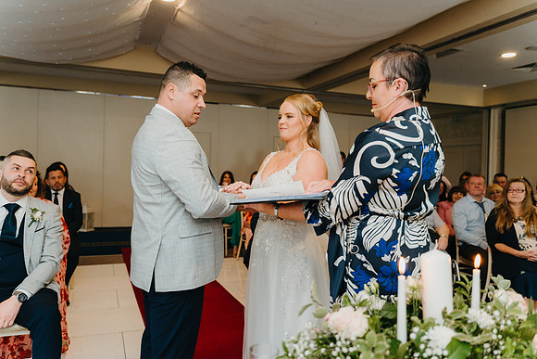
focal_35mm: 28
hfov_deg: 65.5
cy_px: 180
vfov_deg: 46.4
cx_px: 268
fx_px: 418
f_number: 2.8
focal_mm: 28
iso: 800
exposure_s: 1/160
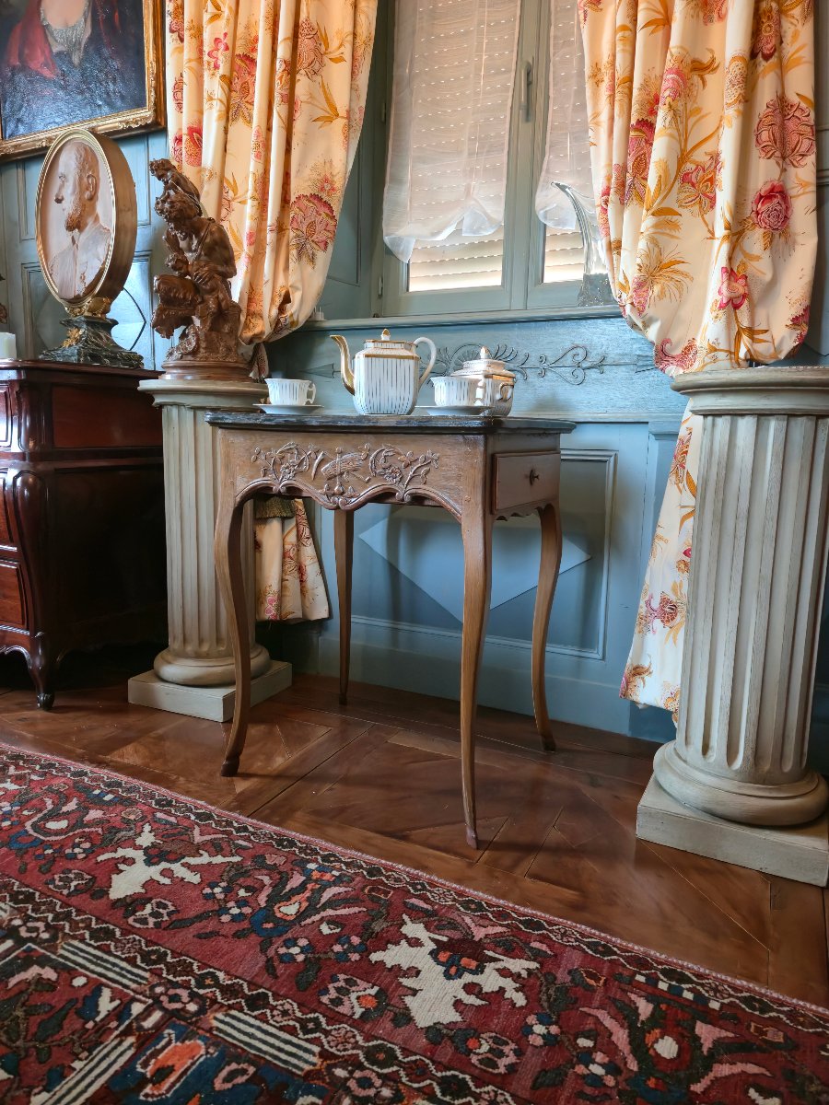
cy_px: 552
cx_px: 414
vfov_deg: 73.9
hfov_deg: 58.9
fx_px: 734
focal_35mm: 23
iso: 500
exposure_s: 1/50
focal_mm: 5.4
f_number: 1.8
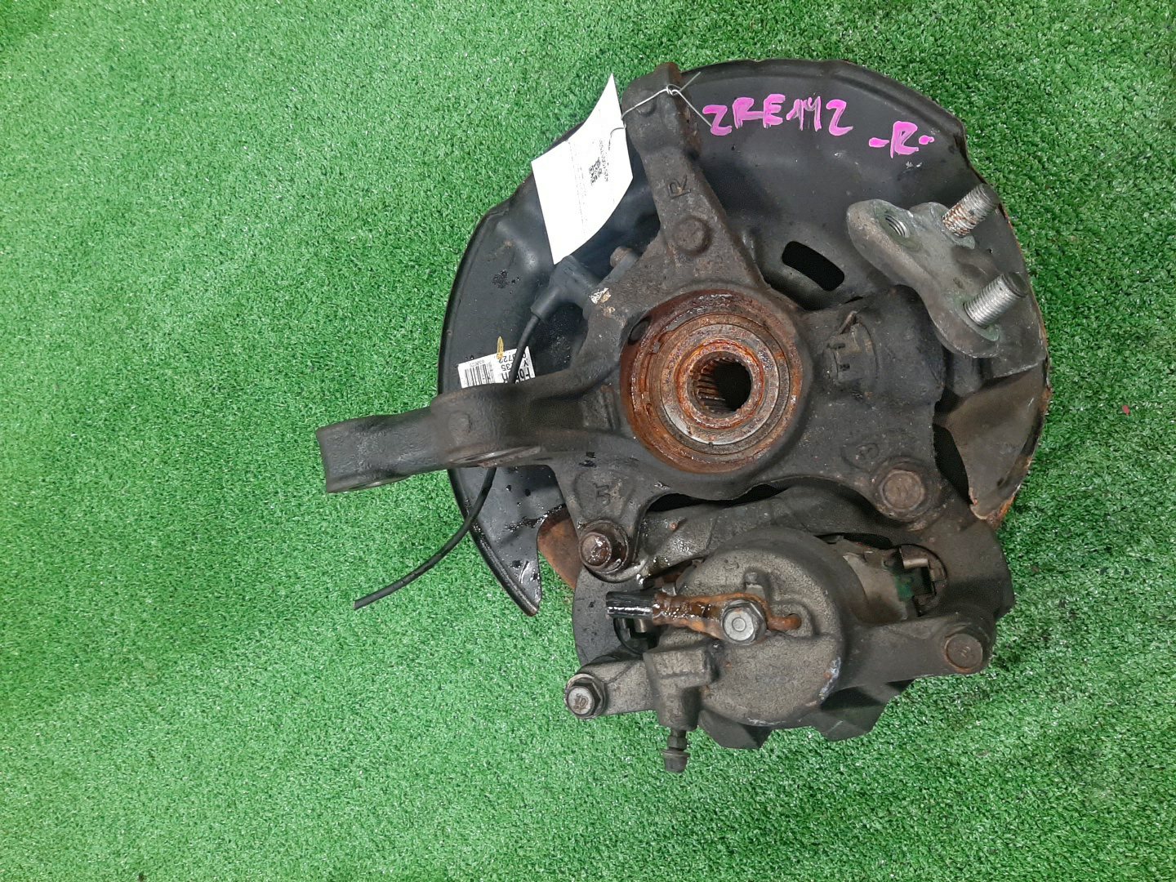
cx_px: 588
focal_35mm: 26
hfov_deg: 67.3
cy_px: 441
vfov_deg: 53.1
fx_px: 883
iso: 170
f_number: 1.7
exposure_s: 1/25
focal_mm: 3.93
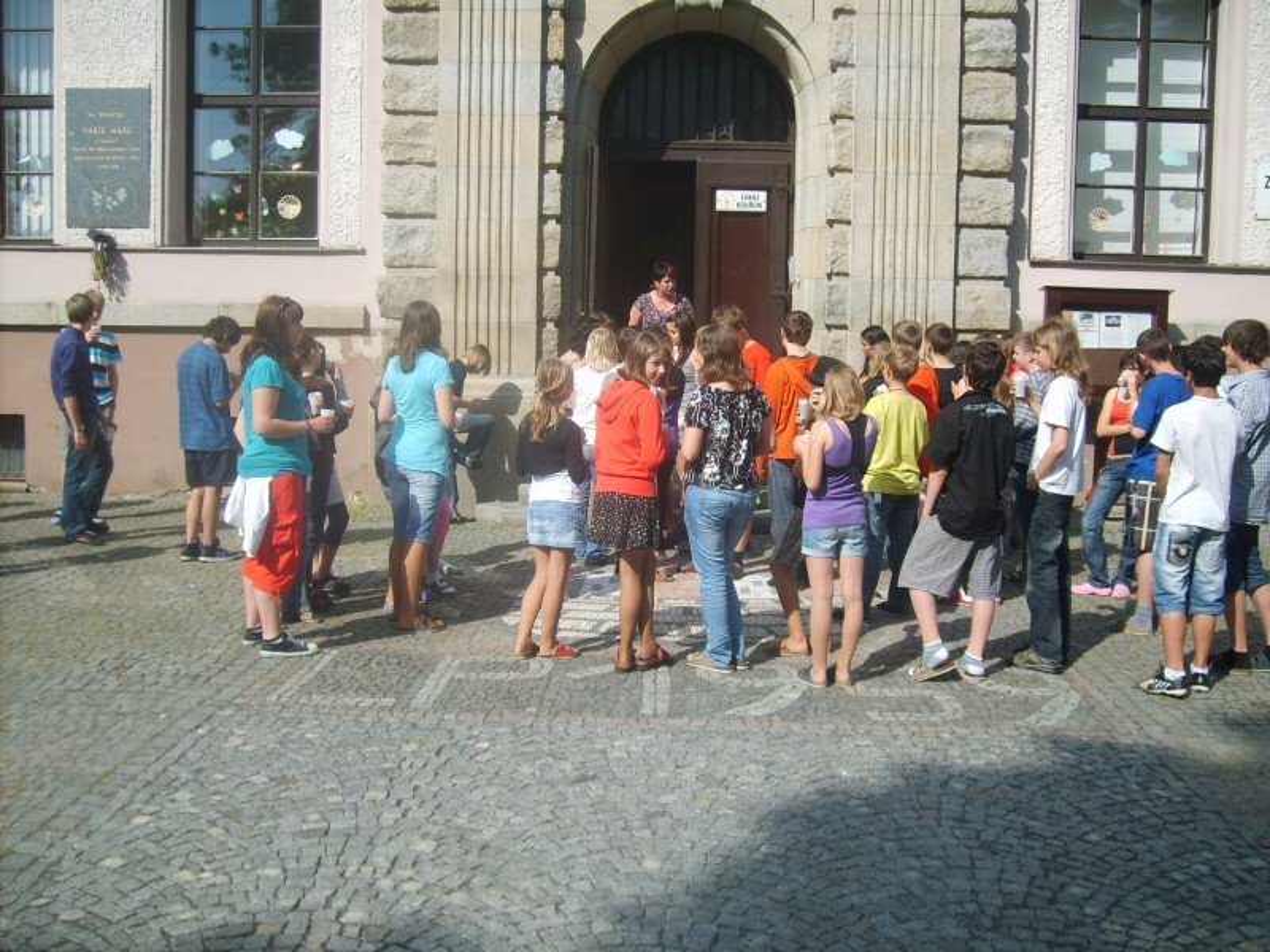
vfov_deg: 40.7
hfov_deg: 52.6
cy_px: 476
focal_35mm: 35
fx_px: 1284
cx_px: 635
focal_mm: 5.8
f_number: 7.1
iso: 50
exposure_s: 1/180
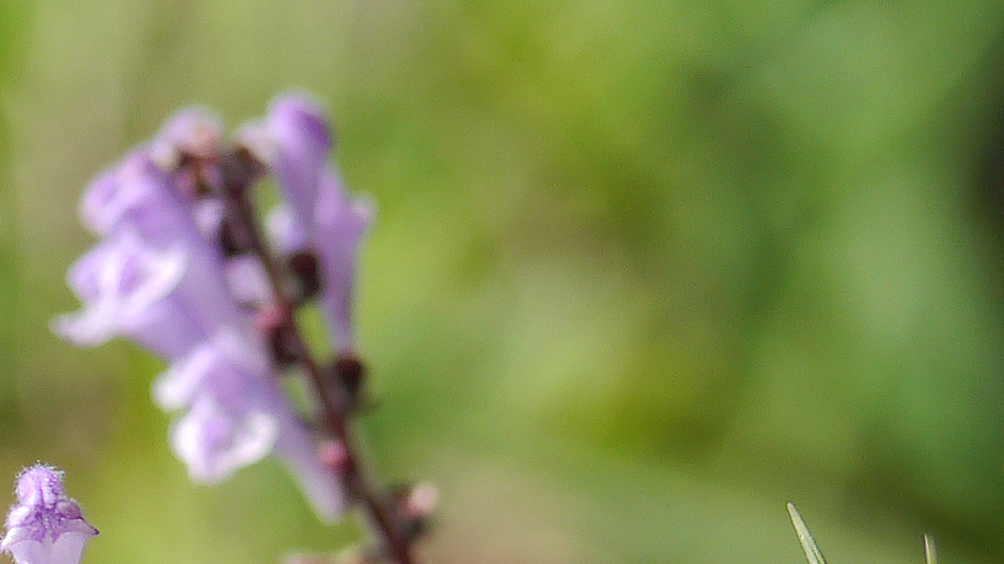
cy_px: 1194
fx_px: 22679
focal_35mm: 852
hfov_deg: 2.5
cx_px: -142
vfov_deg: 1.4
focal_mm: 91
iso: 160
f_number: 5.6
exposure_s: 1/640
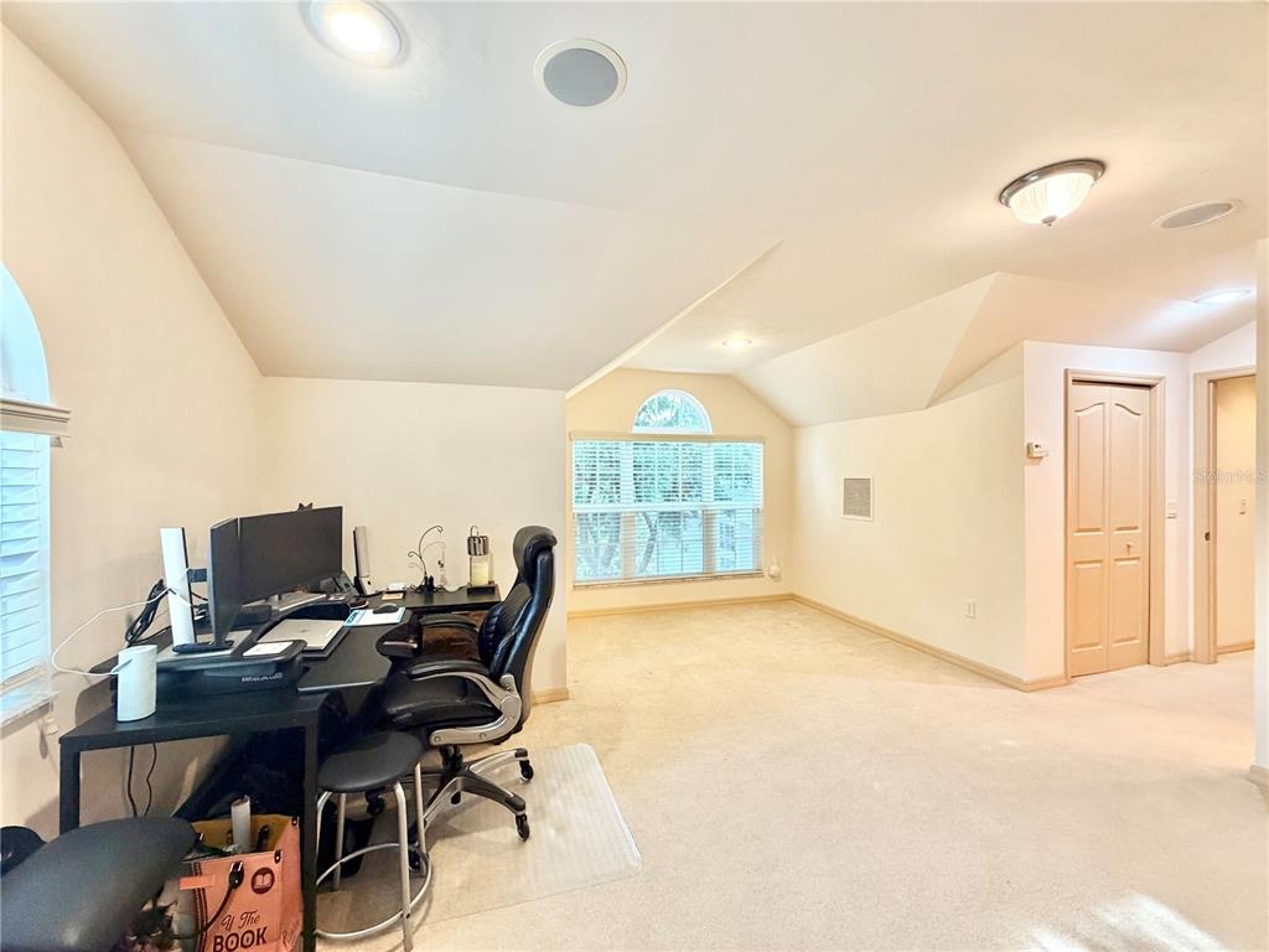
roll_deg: +1.2
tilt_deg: -0.9
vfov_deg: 85.7
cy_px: 476
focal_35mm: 14
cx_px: 634
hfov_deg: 102.1
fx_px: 513
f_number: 2.2
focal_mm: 2.22
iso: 320
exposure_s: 1/60
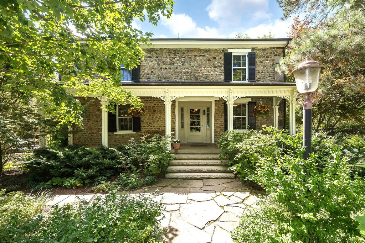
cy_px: 122
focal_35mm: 14
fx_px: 142
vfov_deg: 81.2
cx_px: 182
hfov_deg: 104.2
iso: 640
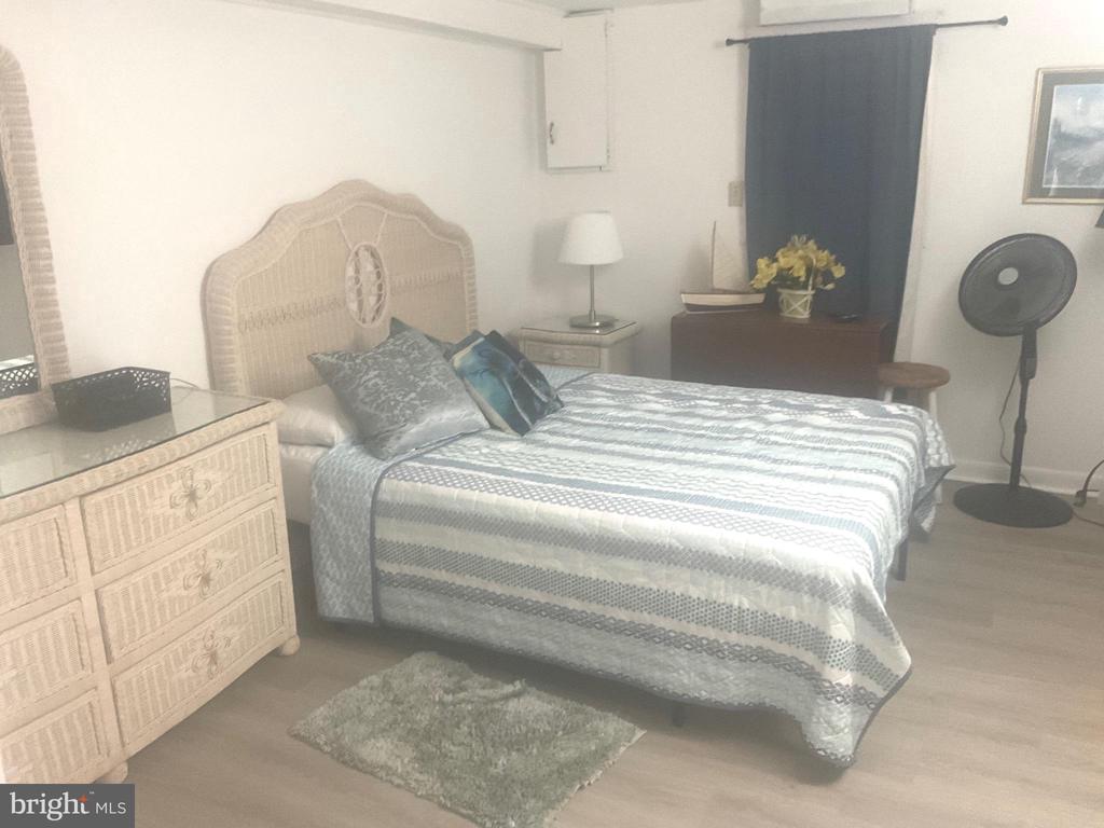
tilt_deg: -16.6
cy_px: 414
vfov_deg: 48.2
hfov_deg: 61.7
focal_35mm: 29
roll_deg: +2.3
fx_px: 925
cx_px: 552
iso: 320
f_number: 1.8
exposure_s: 1/40
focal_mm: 3
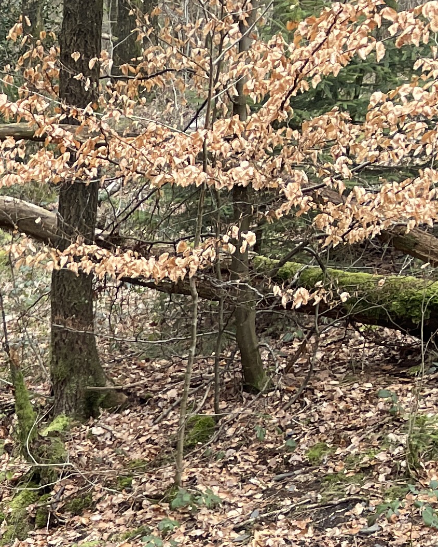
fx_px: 1572
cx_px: -419
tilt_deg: -20.8
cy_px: 696
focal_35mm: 97
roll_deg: -1.0
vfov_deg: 18.5
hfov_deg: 13.7
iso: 40
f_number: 1.6
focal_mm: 4.2
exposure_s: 1/121
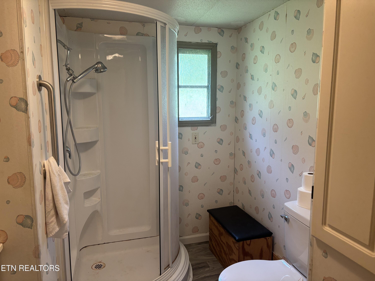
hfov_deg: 67.3
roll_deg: -0.2
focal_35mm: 26
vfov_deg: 53.1
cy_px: 140
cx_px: 188
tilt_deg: -7.9
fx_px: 282
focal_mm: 5.96
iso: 160
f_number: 1.6
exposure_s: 1/60
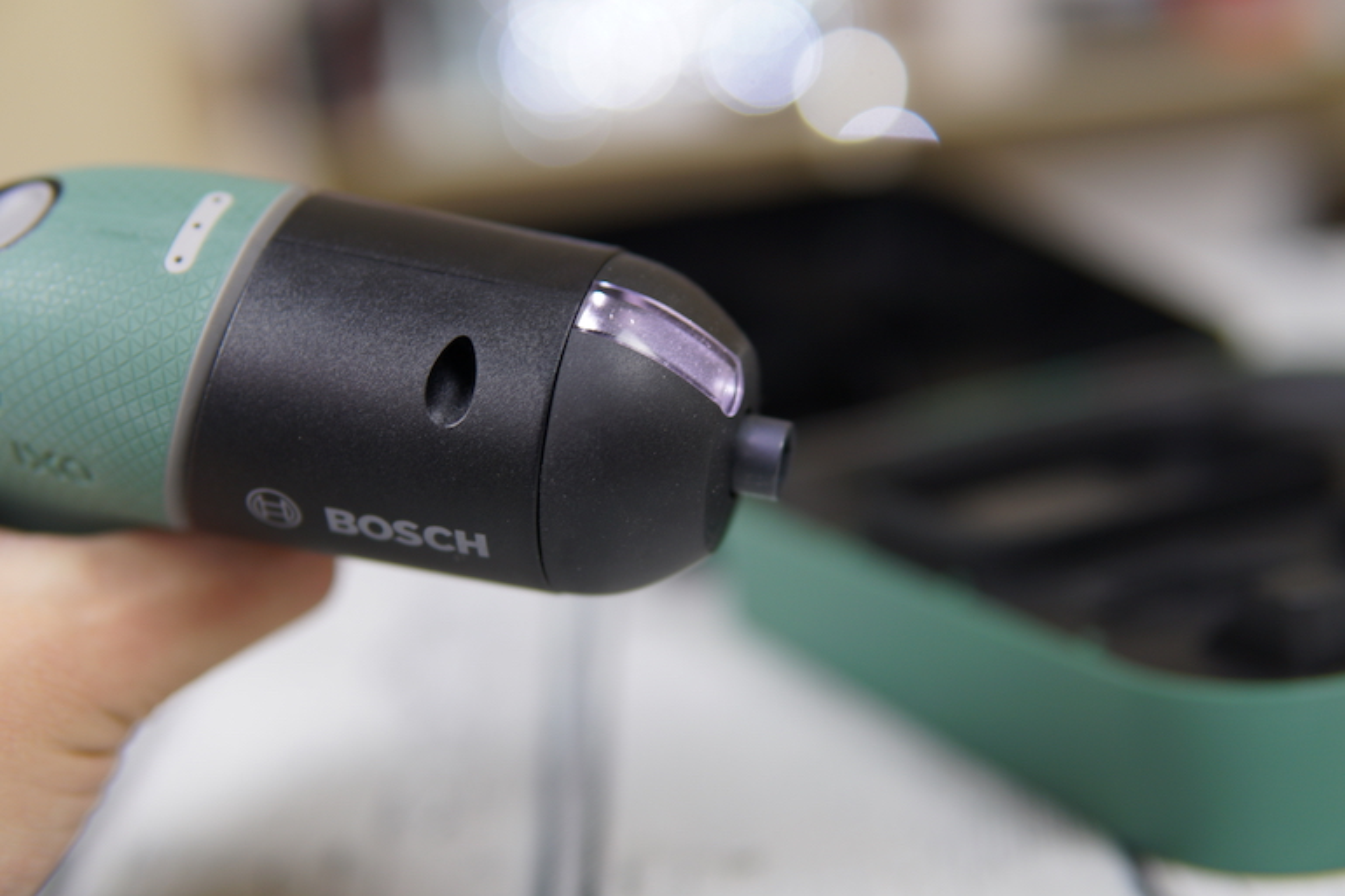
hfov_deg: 43.6
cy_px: 448
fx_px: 1681
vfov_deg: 29.9
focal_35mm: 45
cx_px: 672
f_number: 2
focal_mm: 30
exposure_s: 1/40
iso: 100
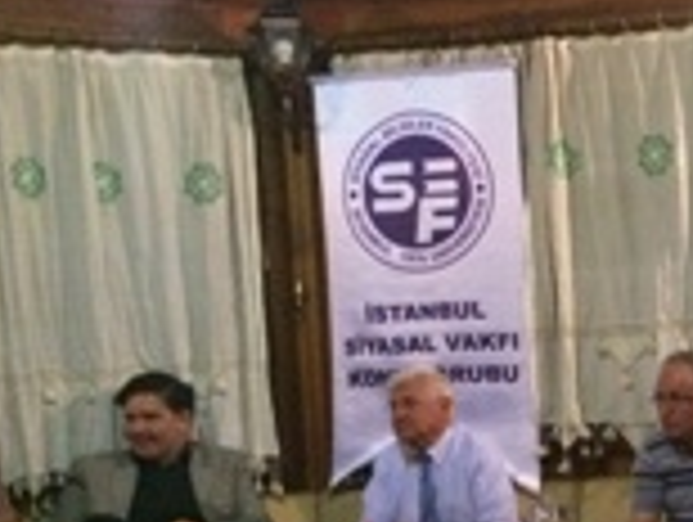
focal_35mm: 87
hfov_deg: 20.2
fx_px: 1744
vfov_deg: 16.9
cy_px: 410
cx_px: 950
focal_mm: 4.12
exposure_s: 1/17
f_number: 2.2
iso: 500
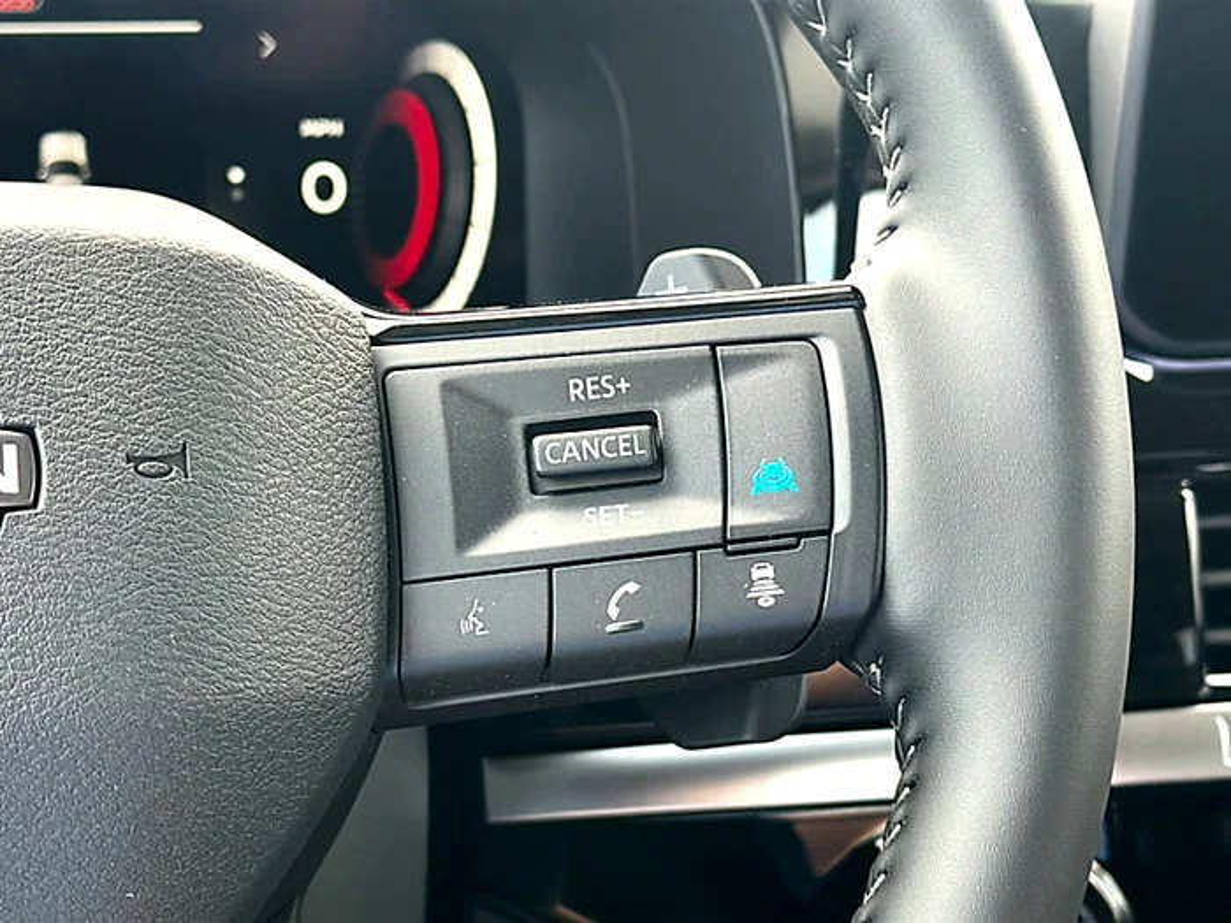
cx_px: 616
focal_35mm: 60
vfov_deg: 24.4
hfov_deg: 32.2
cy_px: 462
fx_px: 2134
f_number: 1.78
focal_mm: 6.86
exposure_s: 1/185
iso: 80
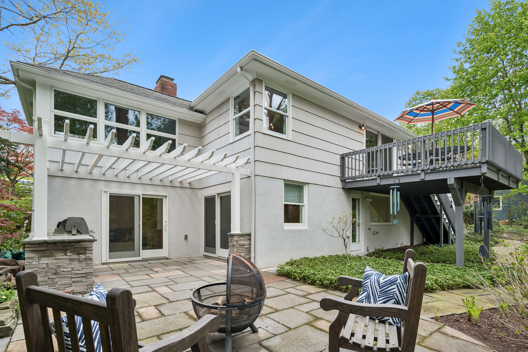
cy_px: 176
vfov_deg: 73.7
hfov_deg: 96.7
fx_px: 235
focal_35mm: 16
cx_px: 264
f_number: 8
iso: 500
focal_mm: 16
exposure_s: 1/160
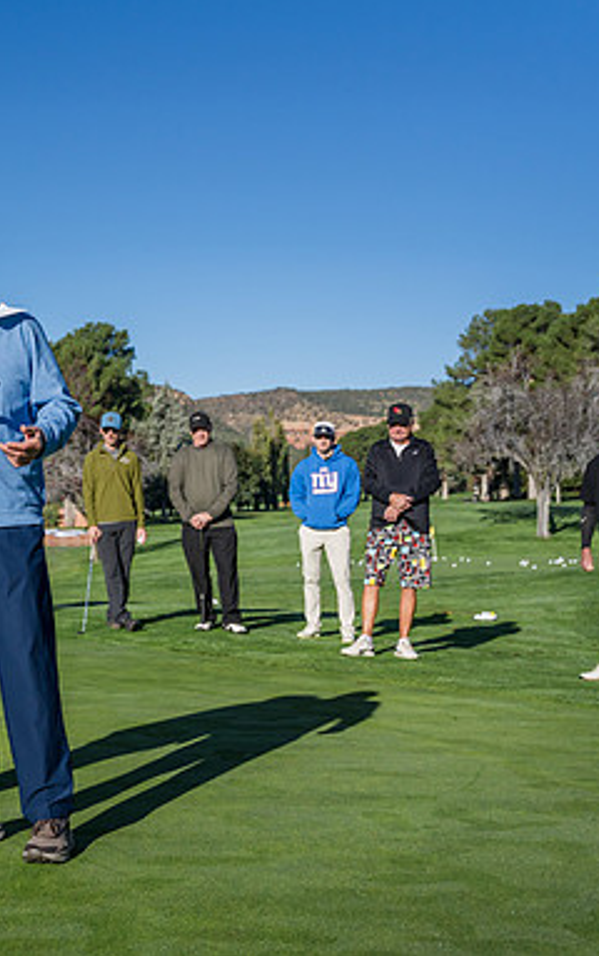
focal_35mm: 54
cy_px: 476
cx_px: -17
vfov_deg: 37.5
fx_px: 1408
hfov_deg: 22.9
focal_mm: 35
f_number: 3.5
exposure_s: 1/8000
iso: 400
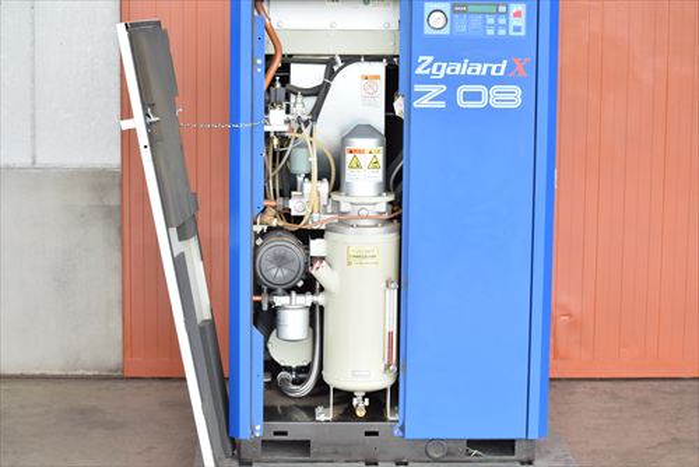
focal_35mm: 82
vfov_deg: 16.6
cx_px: 350
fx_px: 1603
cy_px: 234
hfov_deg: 24.6
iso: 1250
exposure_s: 1/320
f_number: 6.3
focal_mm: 55
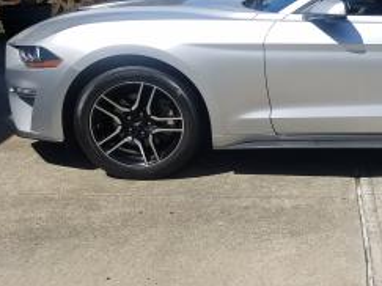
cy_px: 69
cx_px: 390
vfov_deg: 26.6
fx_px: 596
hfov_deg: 32.5
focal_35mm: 54
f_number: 1.7
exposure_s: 1/3552
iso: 50
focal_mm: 4.2
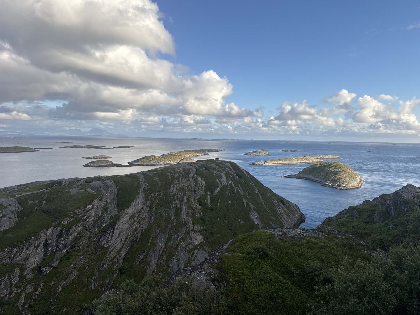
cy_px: 158
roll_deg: -0.9
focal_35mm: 24
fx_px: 291
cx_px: 210
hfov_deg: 71.6
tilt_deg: -4.3
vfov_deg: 56.8
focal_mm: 6.76
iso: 80
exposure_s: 1/3096
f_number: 1.78
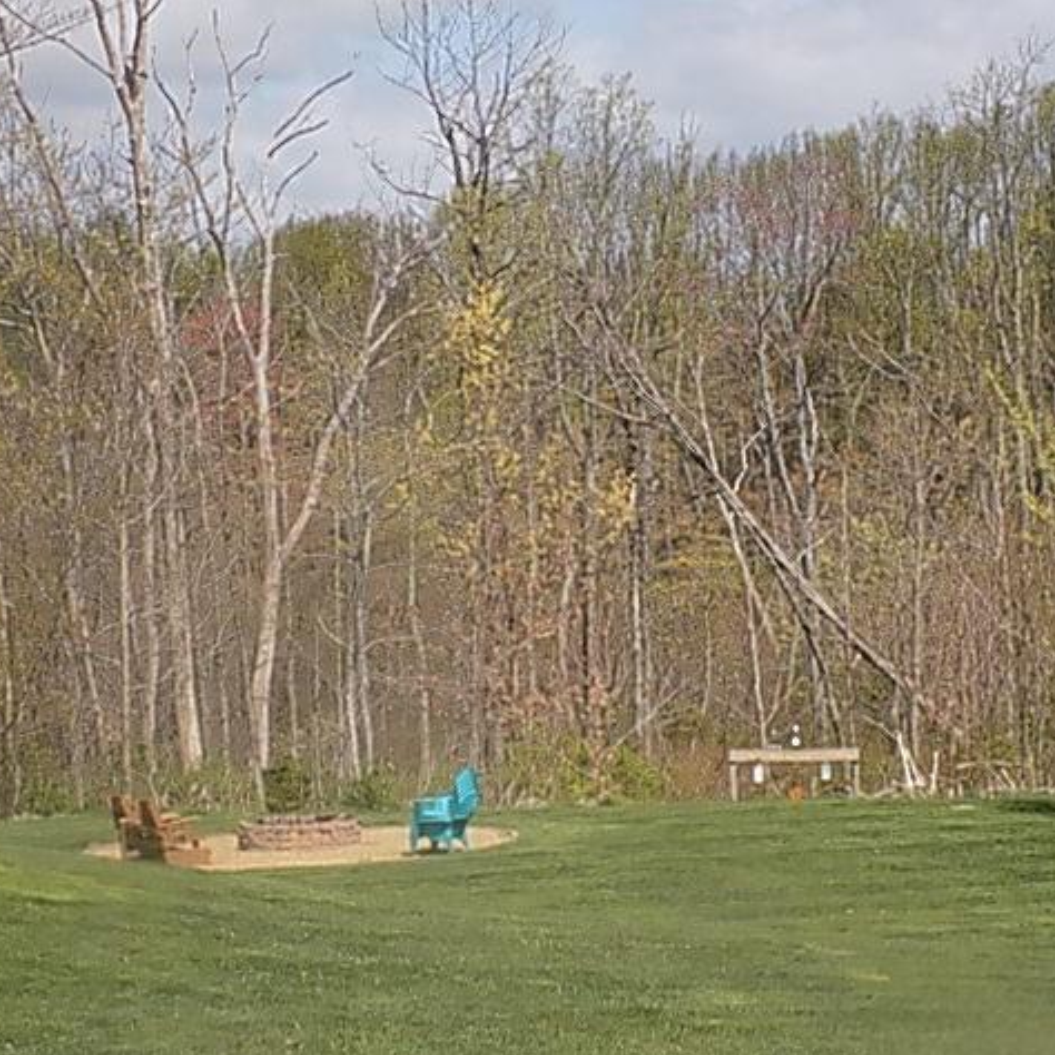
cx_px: 572
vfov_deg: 18.7
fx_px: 3207
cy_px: 532
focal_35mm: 93
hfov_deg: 18.7
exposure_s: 1/500
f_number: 4.3
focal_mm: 13.9
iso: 80
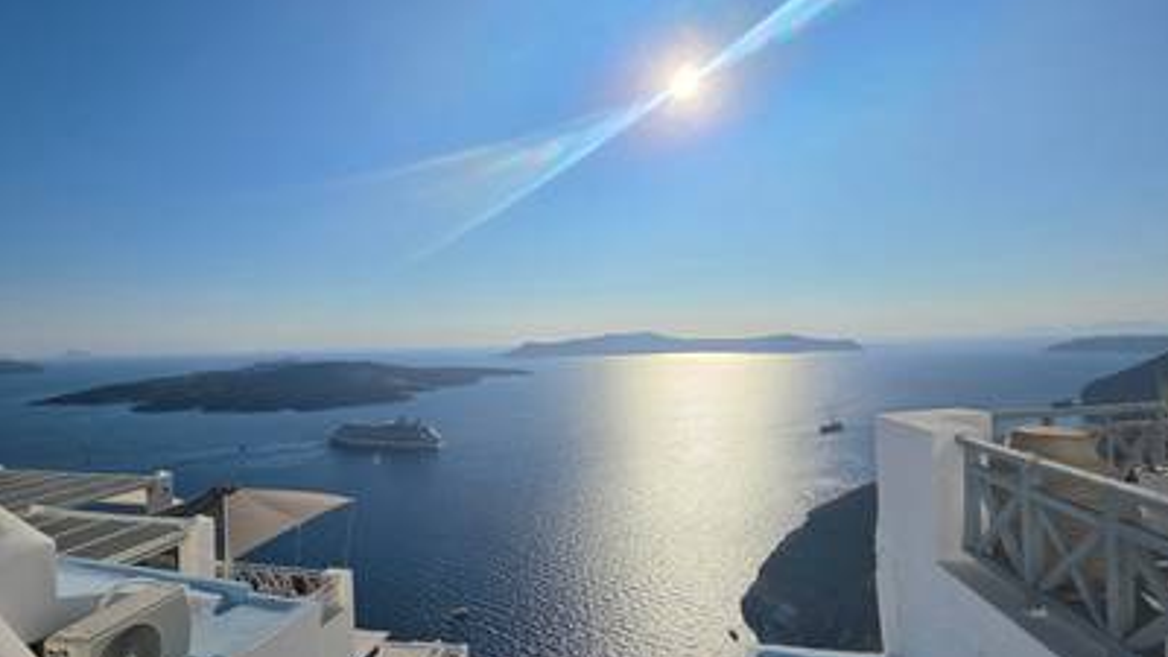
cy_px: 336
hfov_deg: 95.9
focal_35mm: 17
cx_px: 558
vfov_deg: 63.9
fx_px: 527
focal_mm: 2.2
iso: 20
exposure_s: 1/7902
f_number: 1.9
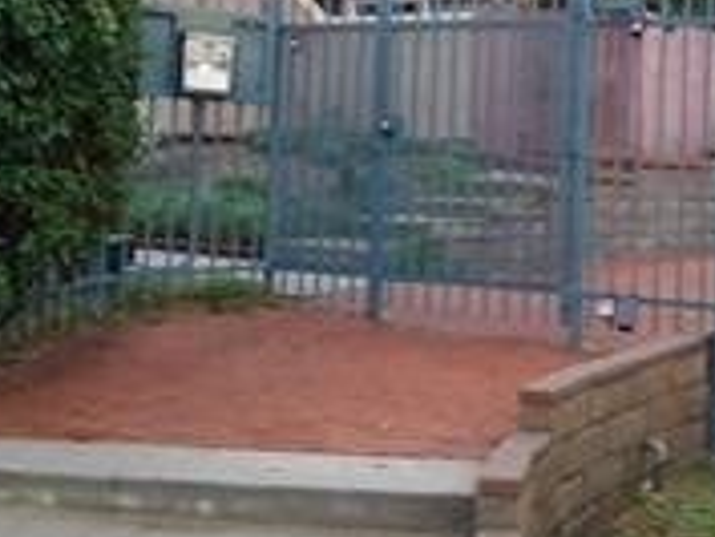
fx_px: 1157
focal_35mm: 56
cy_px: 105
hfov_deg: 32.8
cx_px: 624
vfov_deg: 25.7
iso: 64
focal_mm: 2.47
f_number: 1.9
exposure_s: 1/30
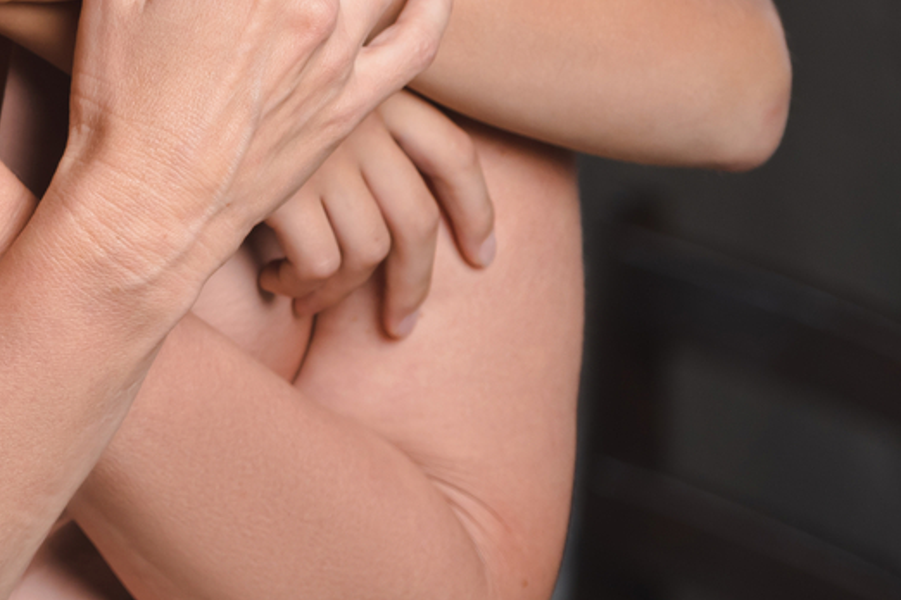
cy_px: -518
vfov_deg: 2.7
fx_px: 12463
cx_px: -703
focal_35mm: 498
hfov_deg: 4.1
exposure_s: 1/160
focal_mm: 130
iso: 200
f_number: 3.5
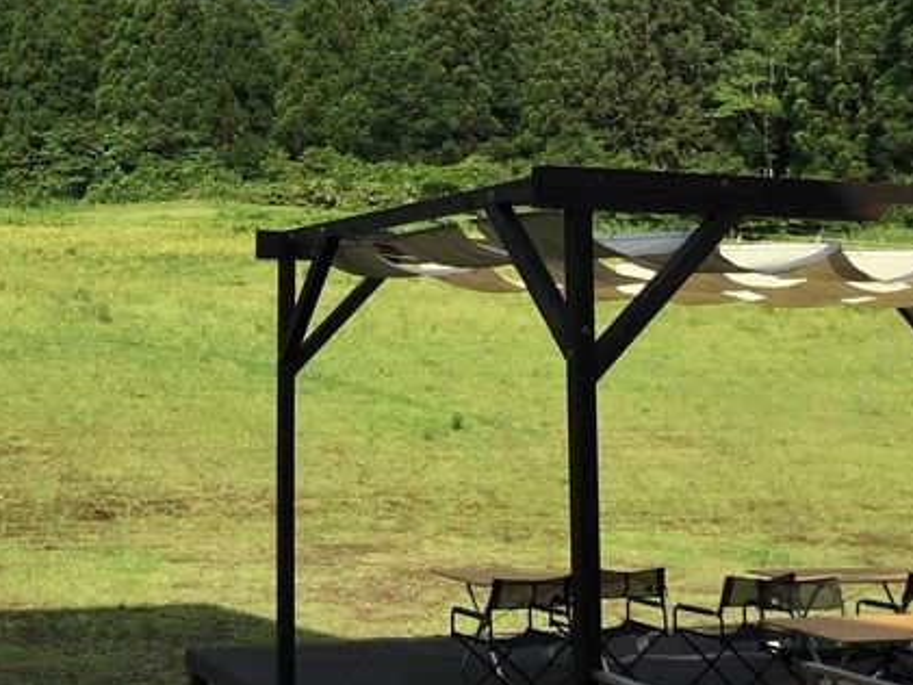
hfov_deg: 31.1
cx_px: 146
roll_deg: -0.7
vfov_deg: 24.2
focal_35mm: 60
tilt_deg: +6.5
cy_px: 190
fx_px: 1583
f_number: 2.4
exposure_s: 1/1359
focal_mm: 3.3
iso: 25
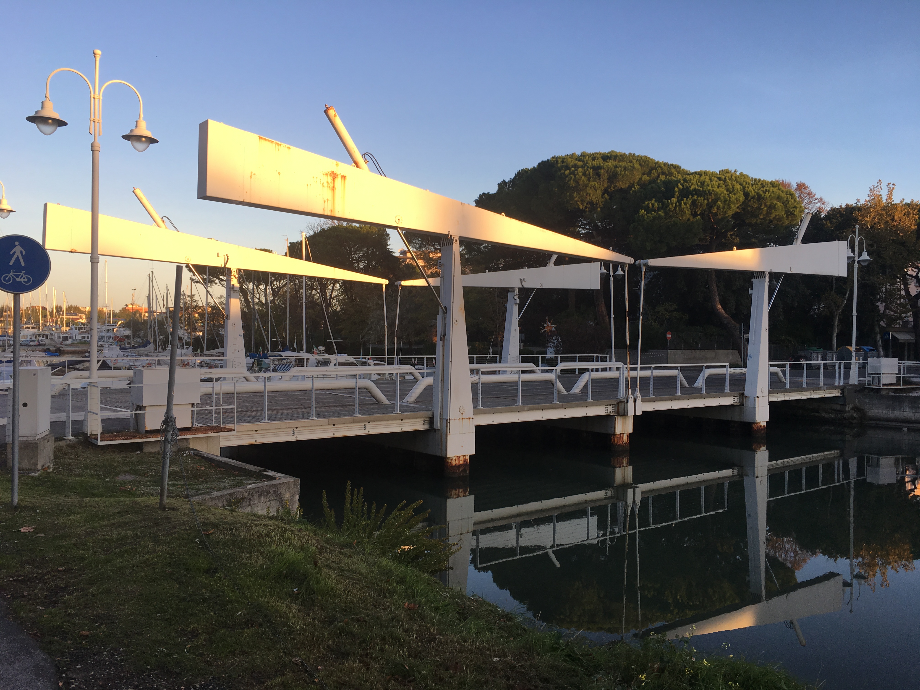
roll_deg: -0.4
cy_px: 345
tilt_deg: +0.3
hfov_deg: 61.7
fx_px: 771
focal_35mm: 29
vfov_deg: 48.2
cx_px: 460
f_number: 2.2
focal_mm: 4.15
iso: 25
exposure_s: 1/319
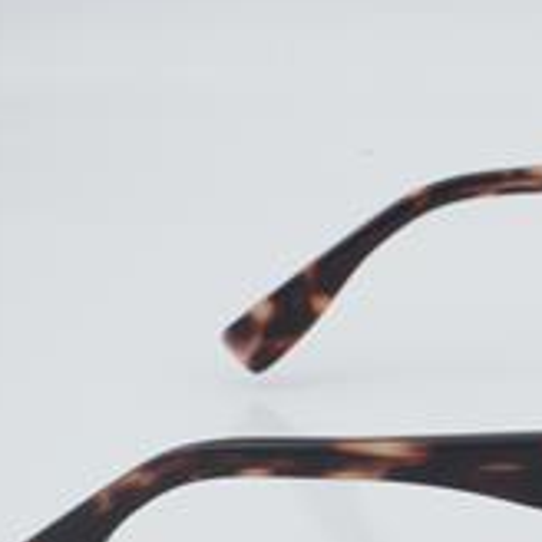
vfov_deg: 11.2
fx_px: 2746
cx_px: 611
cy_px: 400
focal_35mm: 155
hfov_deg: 11.1
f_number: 32
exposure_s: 1/3
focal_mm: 50
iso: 100
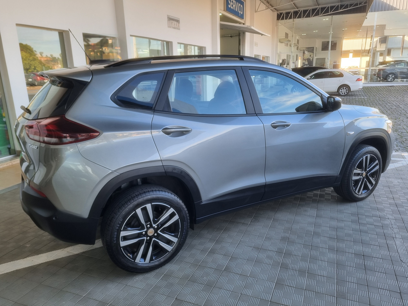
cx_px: 204
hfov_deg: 67.3
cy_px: 153
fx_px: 306
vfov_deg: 53.1
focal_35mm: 26
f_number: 1.8
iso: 50
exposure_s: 1/142
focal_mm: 5.4
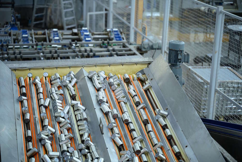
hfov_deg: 27.0
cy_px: 81
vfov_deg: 18.2
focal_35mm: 75
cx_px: 121
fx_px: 504
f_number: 2.8
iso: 1250
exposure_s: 1/160
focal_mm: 75
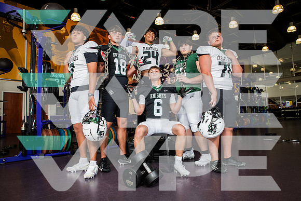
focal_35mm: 24
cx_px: 150
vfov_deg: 53.2
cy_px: 100
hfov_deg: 73.7
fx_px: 201
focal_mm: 24
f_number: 7.1
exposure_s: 1/250
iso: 800
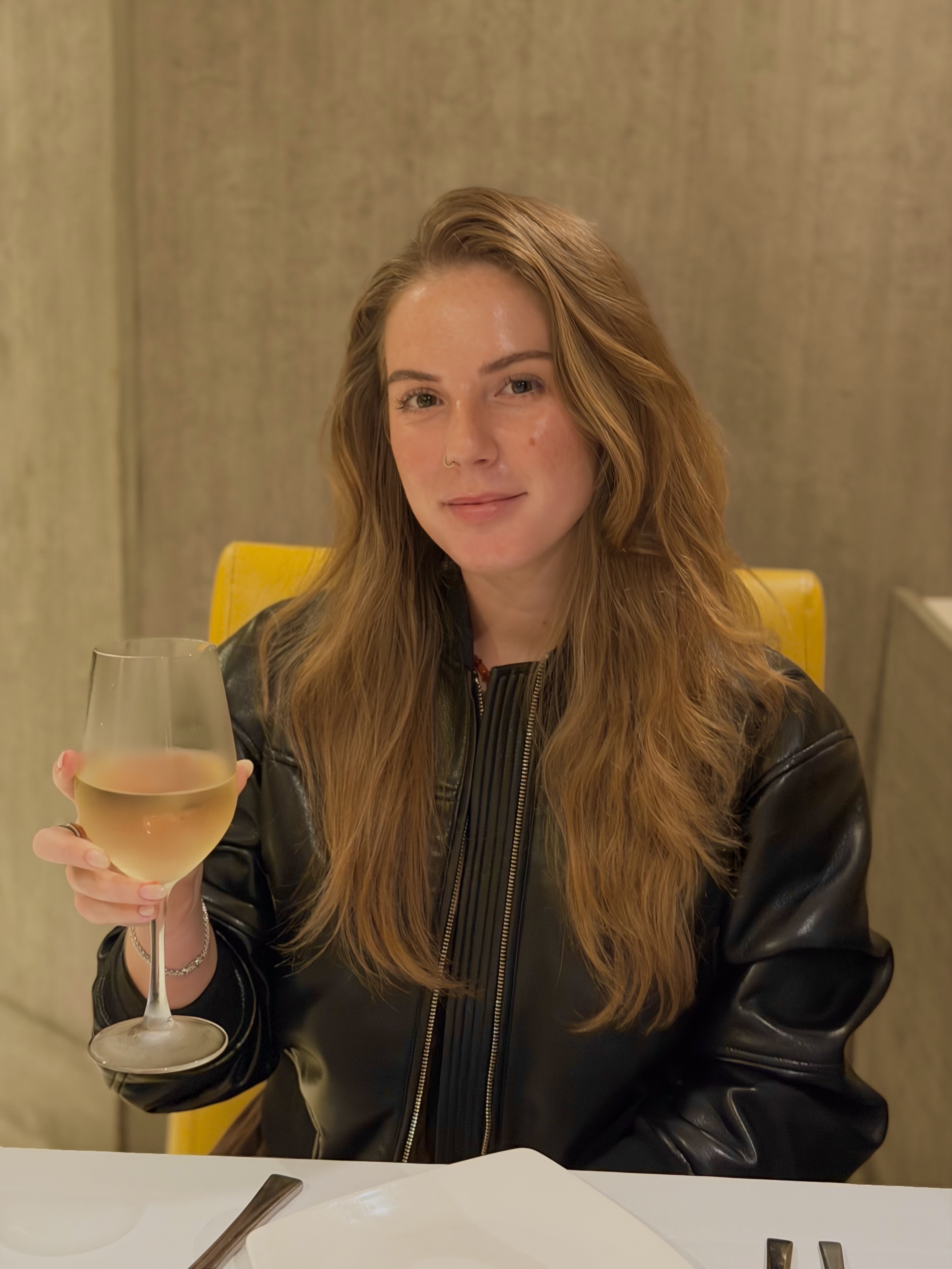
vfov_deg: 39.7
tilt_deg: -12.8
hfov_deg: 30.3
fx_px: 1760
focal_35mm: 48
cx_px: 476
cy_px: 634
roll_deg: -2.7
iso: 800
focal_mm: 6.76
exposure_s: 1/20
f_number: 1.78
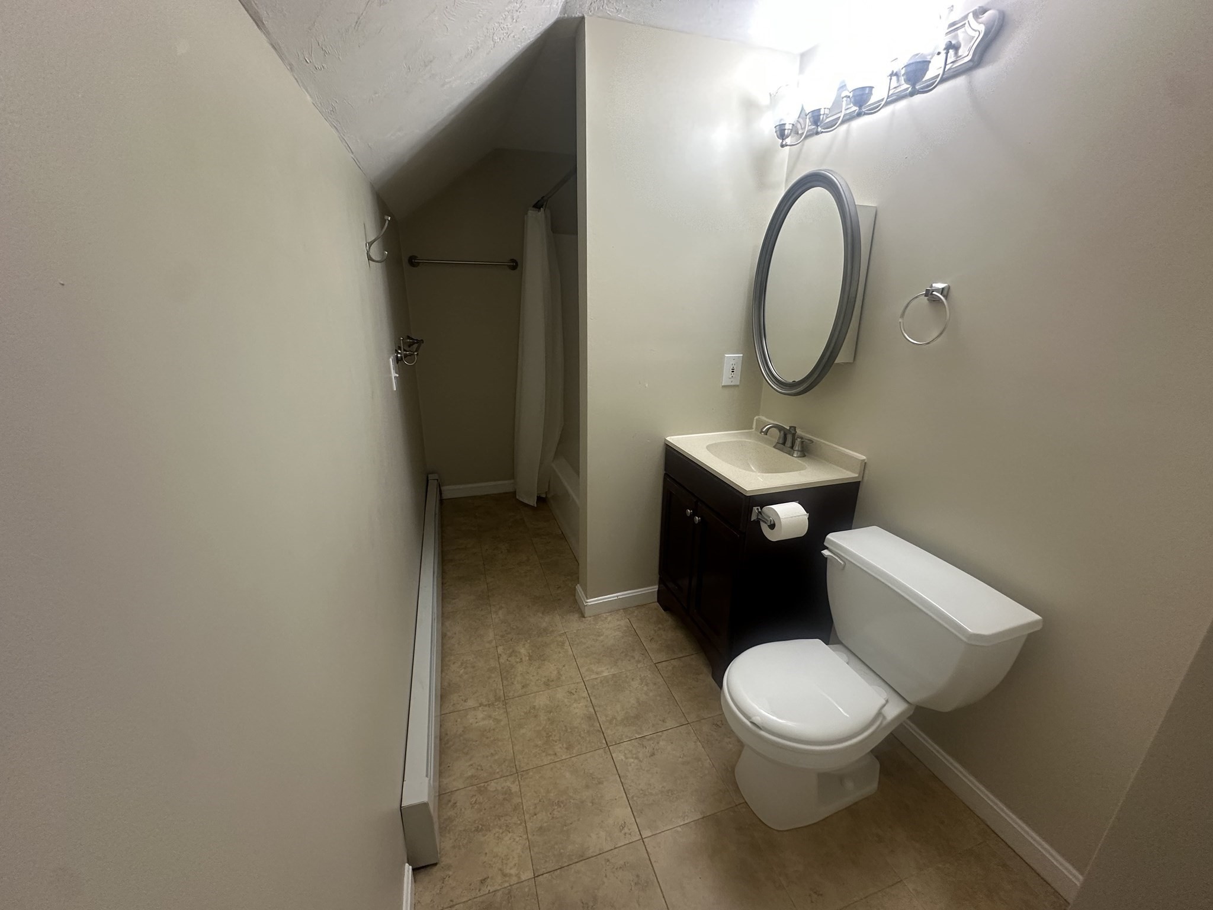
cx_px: 606
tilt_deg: -17.8
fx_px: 491
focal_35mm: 14
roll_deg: -0.2
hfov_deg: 102.1
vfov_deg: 85.7
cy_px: 455
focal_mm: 2.22
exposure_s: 1/60
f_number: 2.2
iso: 200
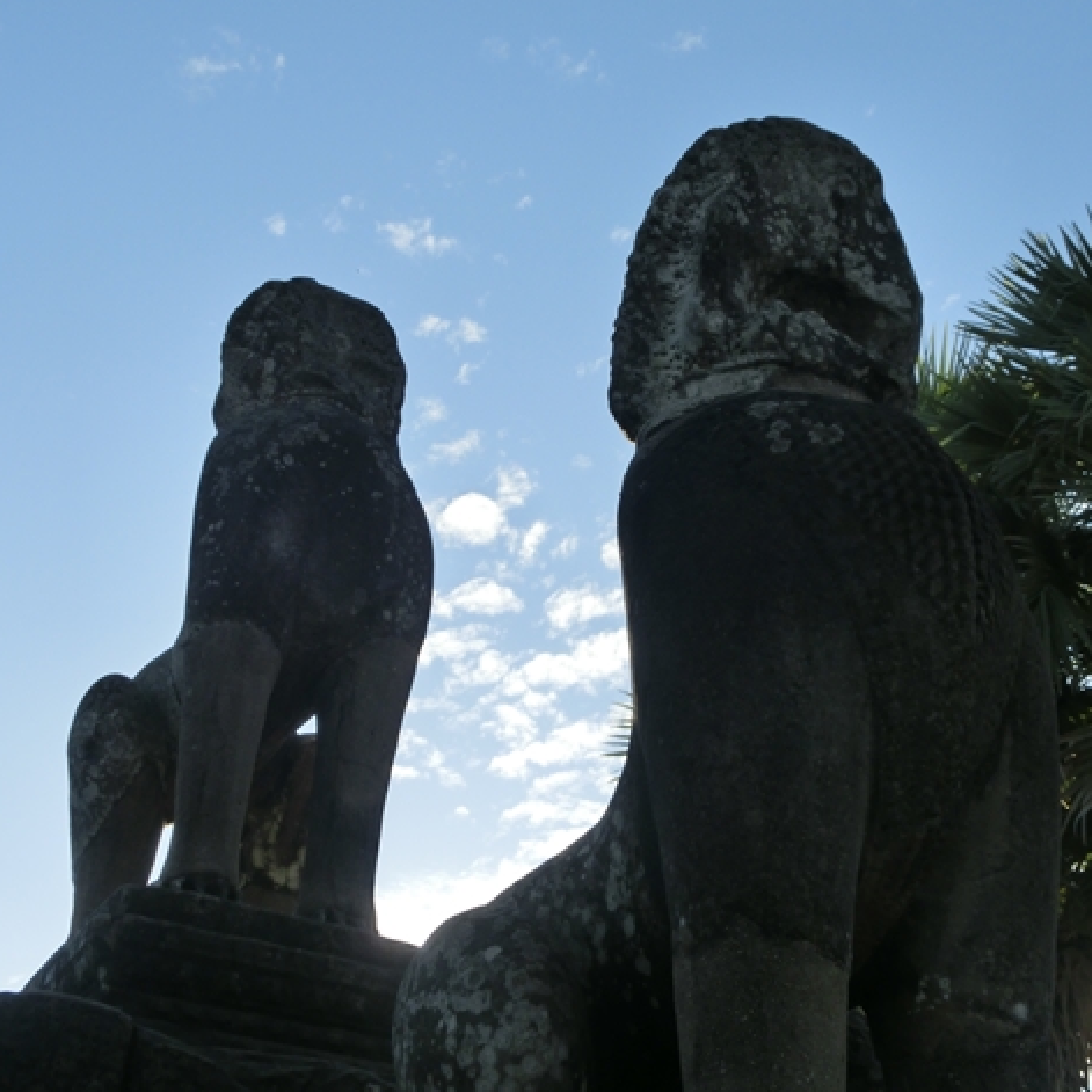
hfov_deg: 35.4
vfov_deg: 35.4
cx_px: 540
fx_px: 1713
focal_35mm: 48
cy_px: 540
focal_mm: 7.15
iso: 80
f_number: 10.1
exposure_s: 1/125
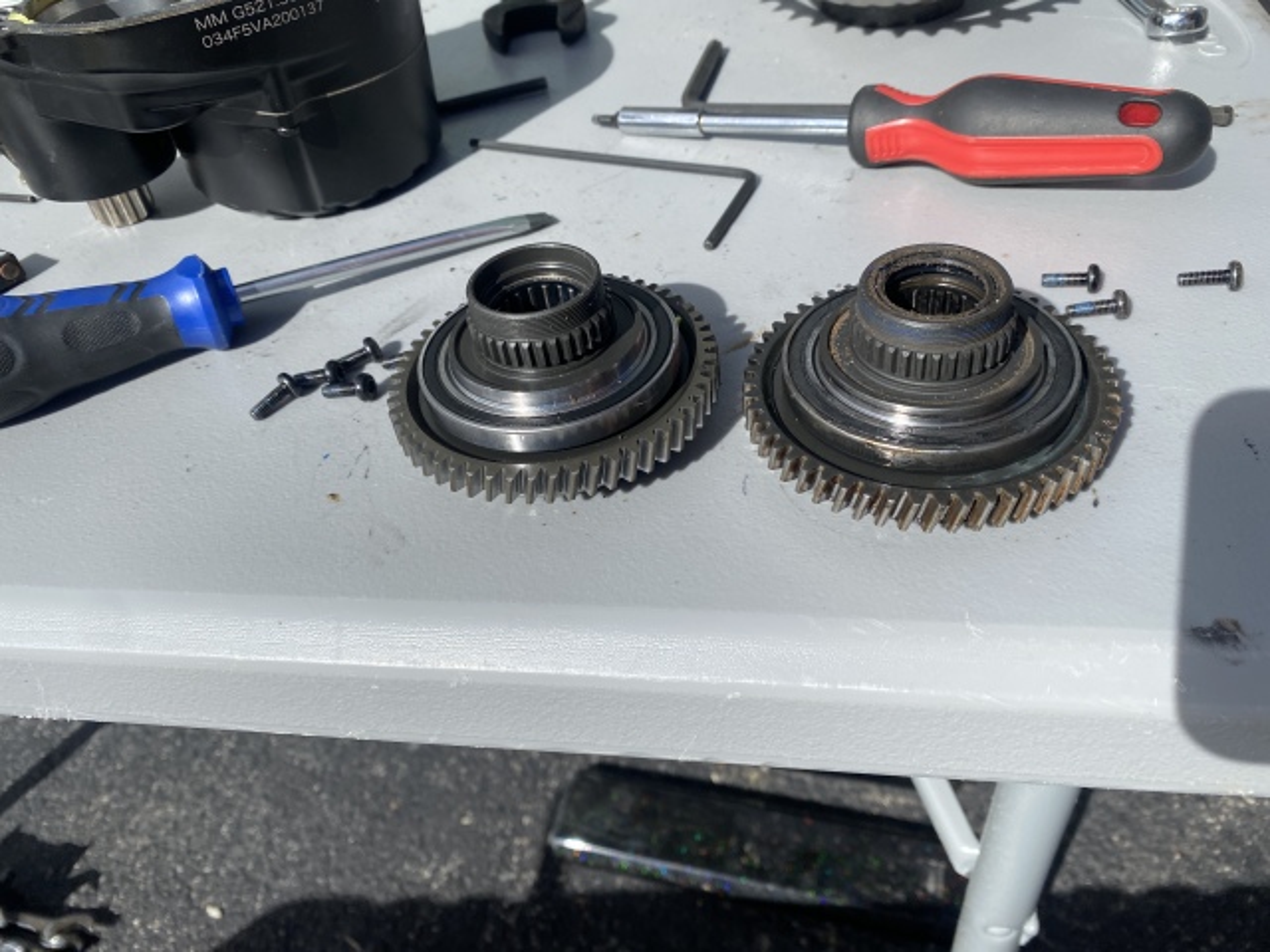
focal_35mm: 26
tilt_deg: -44.0
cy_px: 476
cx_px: 635
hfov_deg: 67.3
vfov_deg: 53.1
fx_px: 954
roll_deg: +12.7
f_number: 1.8
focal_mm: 4.25
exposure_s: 1/4274
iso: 32
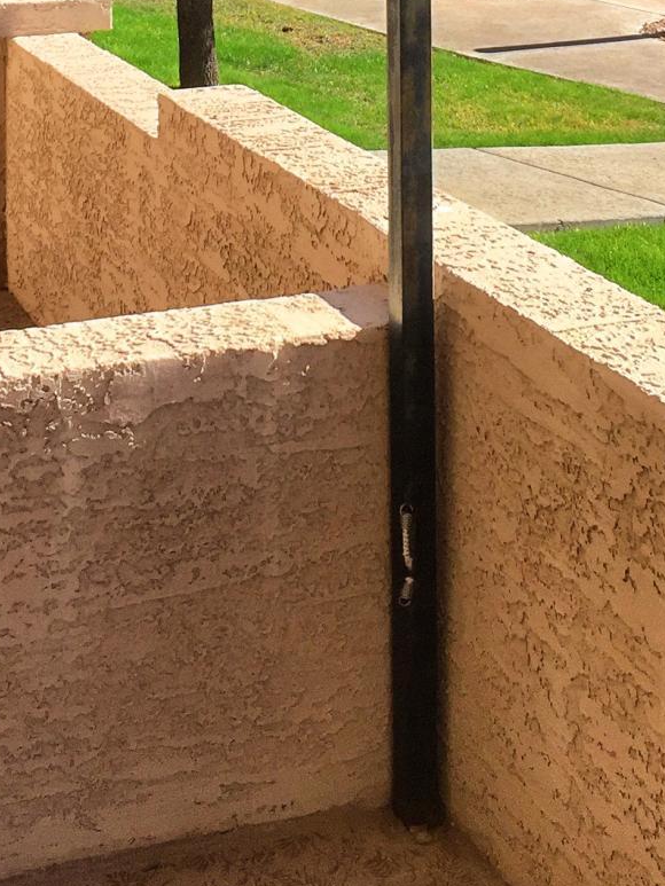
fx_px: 1921
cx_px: 226
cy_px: -127
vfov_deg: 24.0
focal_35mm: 75
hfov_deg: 19.6
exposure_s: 1/1582
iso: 32
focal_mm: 4.15
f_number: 2.2
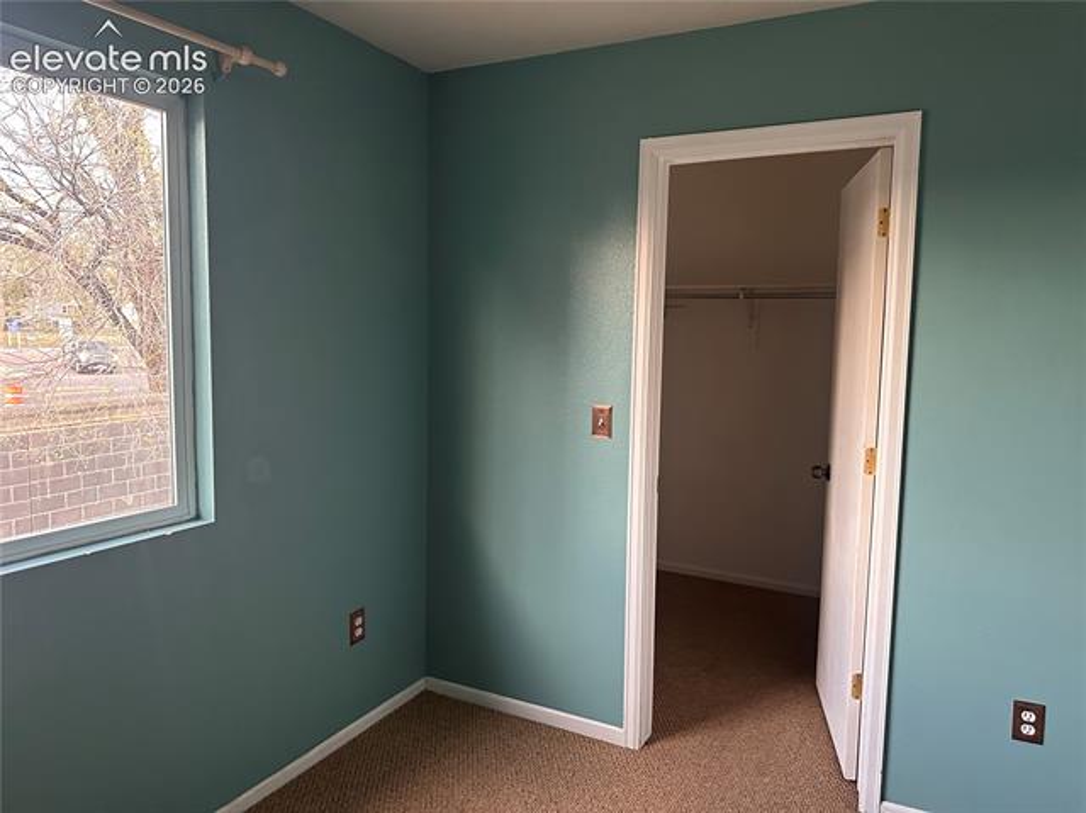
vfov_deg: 56.8
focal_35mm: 24
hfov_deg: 71.6
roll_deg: -1.5
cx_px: 543
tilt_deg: -5.6
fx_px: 752
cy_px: 406
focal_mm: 6.86
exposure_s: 1/60
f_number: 1.78
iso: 500
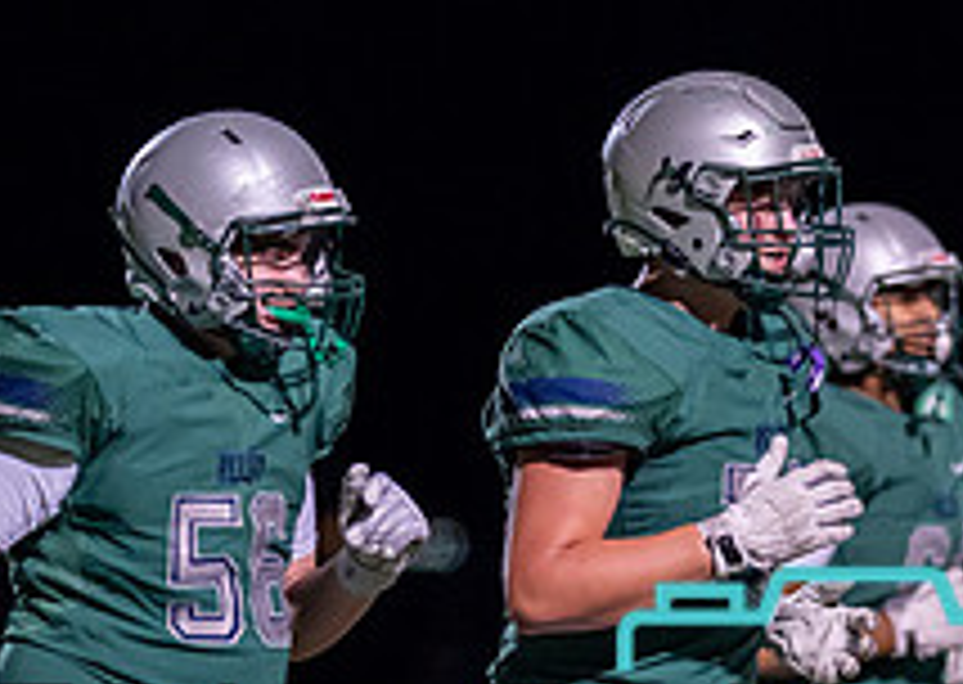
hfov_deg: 4.1
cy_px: 603
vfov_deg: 2.9
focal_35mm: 494
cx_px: 778
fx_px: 13485
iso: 1600
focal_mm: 135
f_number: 1.8
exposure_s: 1/1250
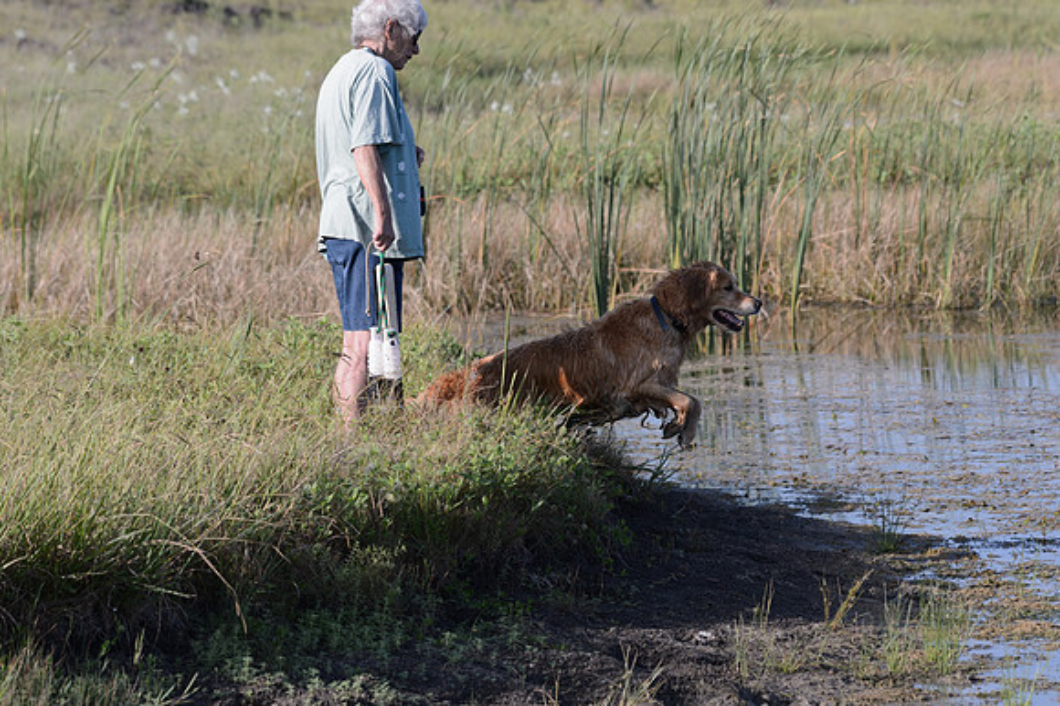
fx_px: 5885
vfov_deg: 6.9
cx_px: 530
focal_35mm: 200
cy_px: 353
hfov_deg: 10.3
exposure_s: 1/1600
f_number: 8
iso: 900
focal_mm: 200
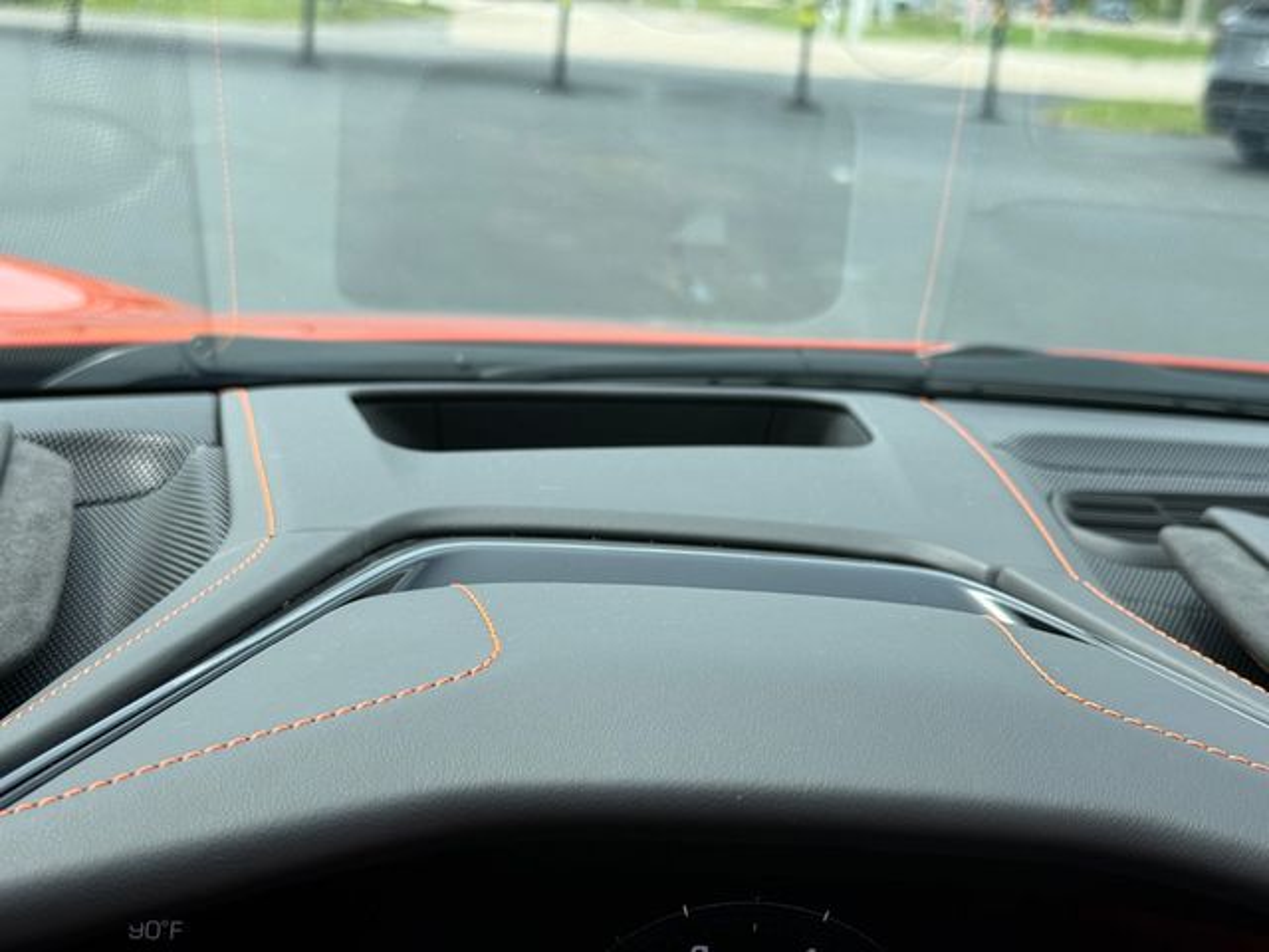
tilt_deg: -16.5
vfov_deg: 30.3
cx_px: 634
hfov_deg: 39.7
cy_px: 476
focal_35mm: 48
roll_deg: -6.1
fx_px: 1760
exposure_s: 1/1403
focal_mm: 6.76
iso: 64
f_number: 1.78
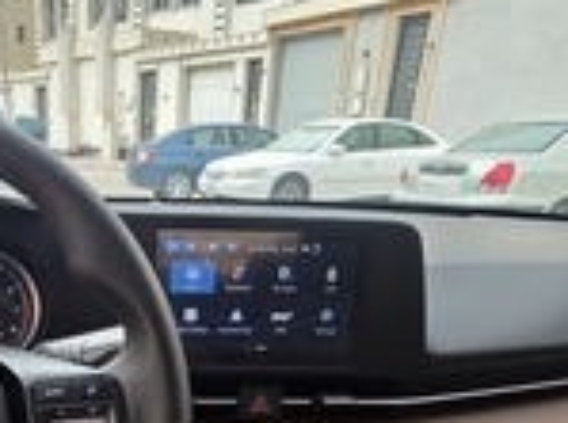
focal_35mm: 40
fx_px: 655
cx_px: 101
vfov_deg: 31.6
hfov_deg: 44.3
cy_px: 471
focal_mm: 2.2
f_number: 1.9
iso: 20
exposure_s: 1/101
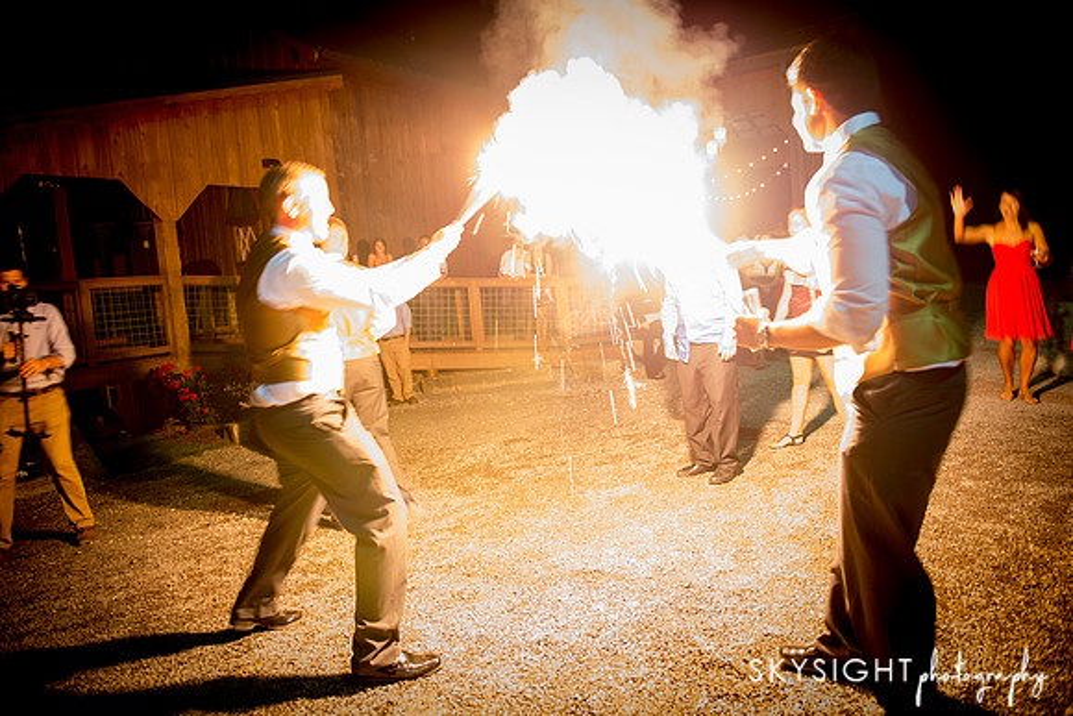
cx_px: 536
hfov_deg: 73.7
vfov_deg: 53.2
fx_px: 715
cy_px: 358
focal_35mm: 24
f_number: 2.8
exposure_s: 1/25
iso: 2000
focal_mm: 24
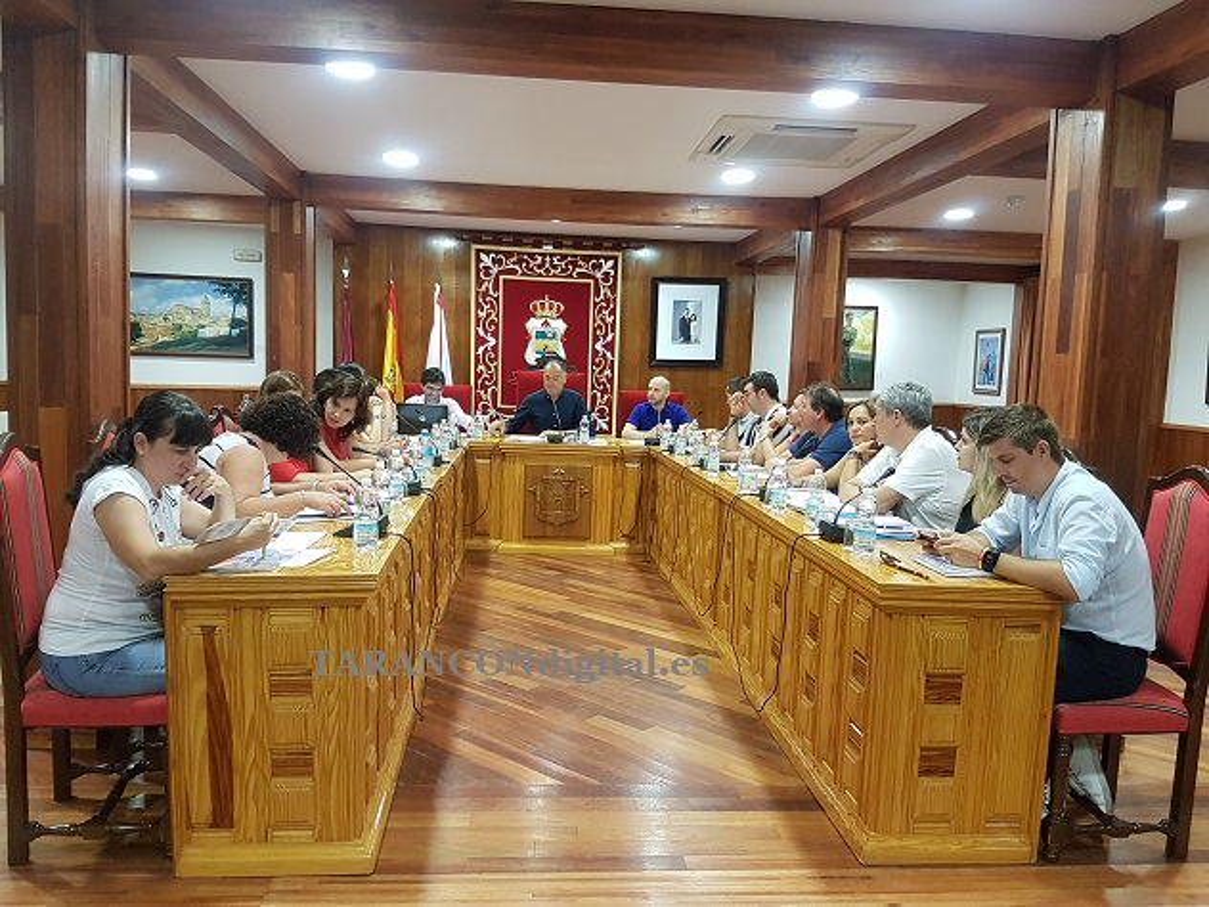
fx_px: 908
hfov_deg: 67.3
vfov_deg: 53.1
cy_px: 454
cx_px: 604
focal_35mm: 26
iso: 200
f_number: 1.7
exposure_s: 1/25
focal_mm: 4.2
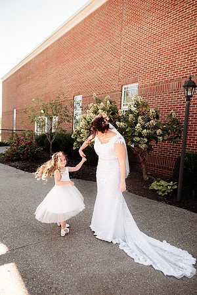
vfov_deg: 73.7
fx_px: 197
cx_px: 98
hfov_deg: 53.1
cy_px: 148
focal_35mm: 24
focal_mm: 24
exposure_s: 1/640
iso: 250
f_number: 2.8
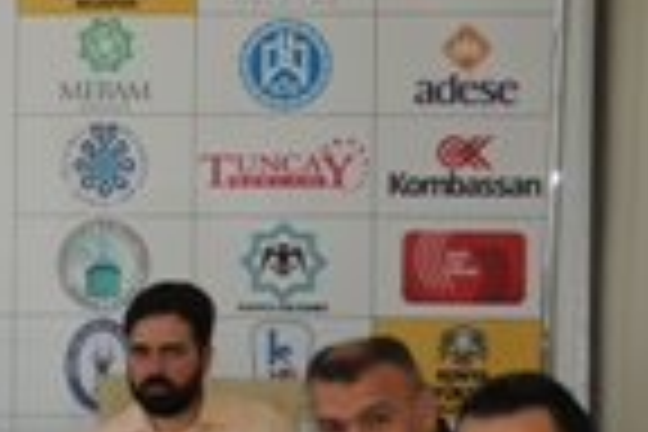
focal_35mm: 121
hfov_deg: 15.9
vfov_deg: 11.3
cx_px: -243
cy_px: 333
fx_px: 2178
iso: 200
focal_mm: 26
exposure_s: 1/125
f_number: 3.8
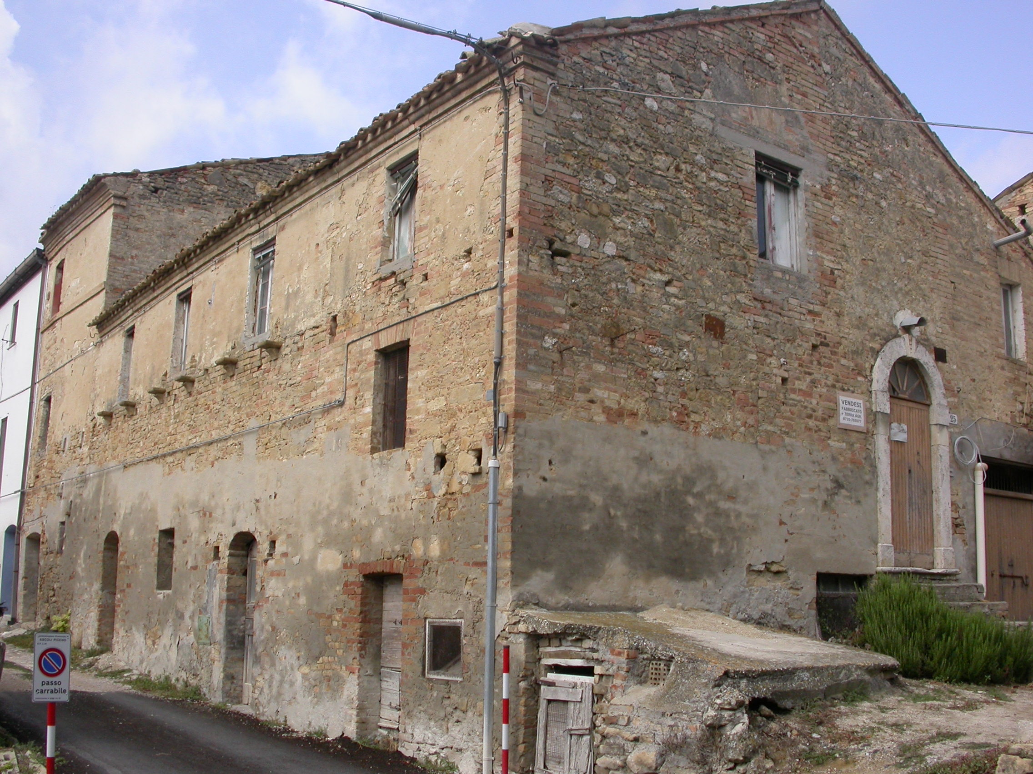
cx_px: 516
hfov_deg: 49.0
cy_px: 387
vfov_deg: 37.7
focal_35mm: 38
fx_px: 1134
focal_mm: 7.85
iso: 100
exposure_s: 1/244
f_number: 6.7
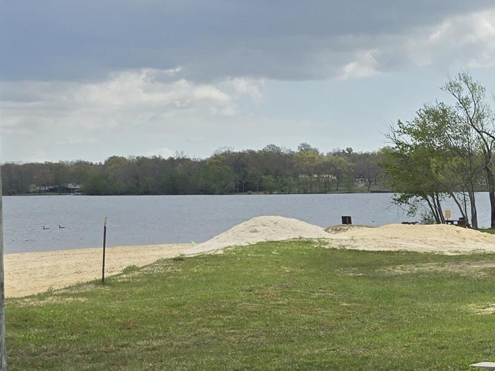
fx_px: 1215
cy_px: 298
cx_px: 663
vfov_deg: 17.2
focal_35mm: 85
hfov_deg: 20.7
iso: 12
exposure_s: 1/871
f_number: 1.7
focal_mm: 6.3
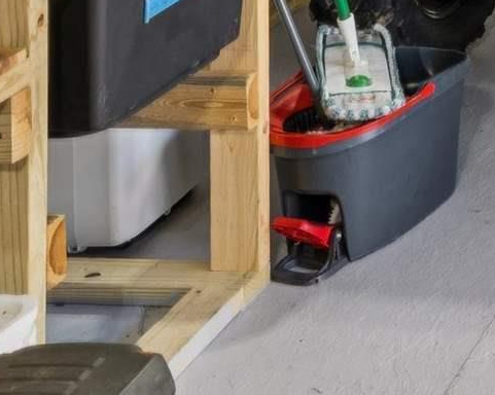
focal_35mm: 97
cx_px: 912
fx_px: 1414
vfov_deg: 13.3
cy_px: -436
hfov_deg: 16.4
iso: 400
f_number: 13
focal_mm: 16.1
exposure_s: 1/8
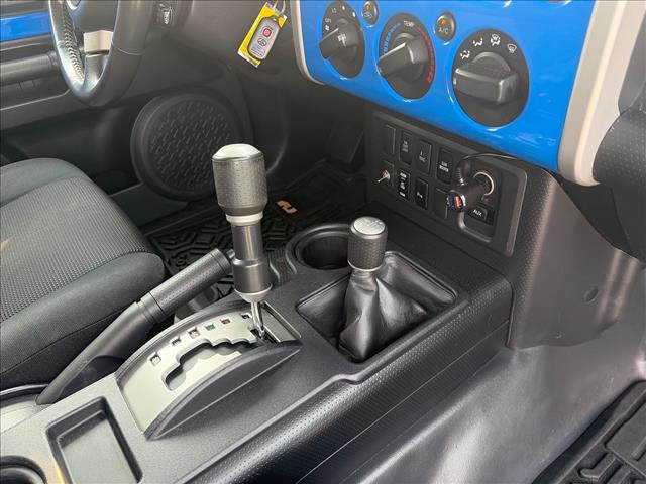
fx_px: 485
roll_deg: +5.5
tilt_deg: -39.8
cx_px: 323
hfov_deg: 67.3
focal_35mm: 26
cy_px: 242
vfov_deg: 53.1
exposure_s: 1/100
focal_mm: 5.96
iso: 125
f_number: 1.6
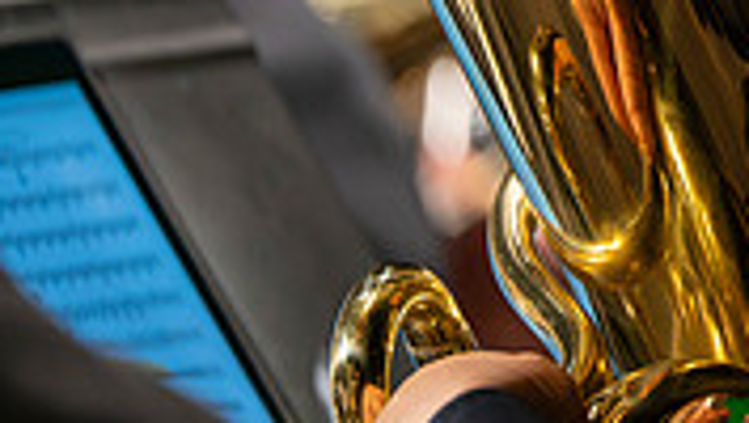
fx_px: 13639
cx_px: 1210
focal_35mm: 686
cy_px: -264
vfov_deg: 1.8
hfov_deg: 3.1
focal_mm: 200
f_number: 2.8
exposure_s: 1/640
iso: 4000
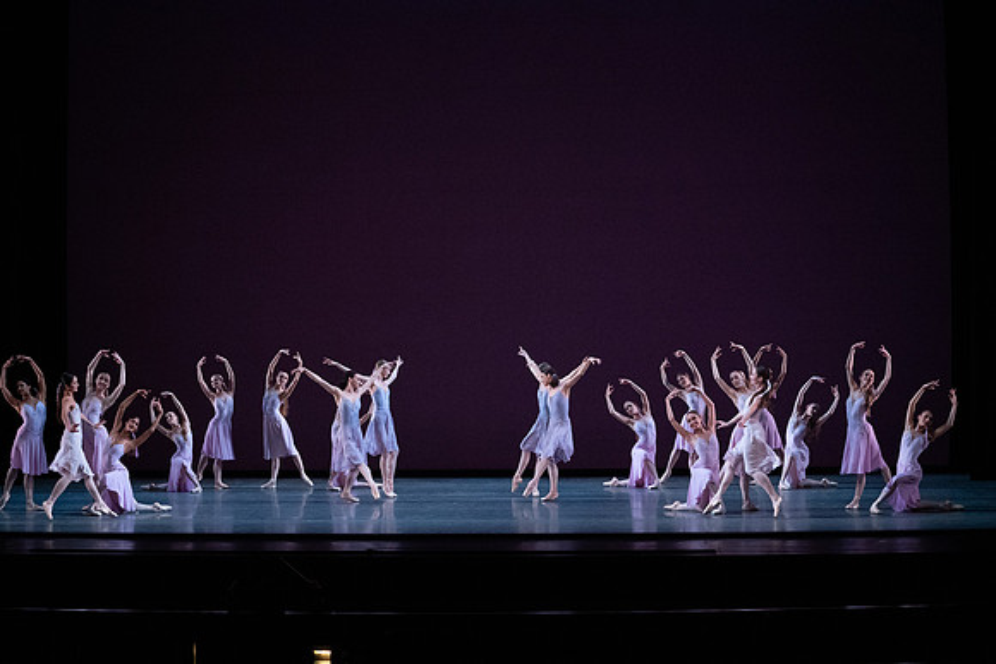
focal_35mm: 70
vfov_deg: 19.5
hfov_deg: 28.8
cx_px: 498
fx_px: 1937
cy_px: 332
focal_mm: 70
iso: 12800
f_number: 9
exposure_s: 1/400
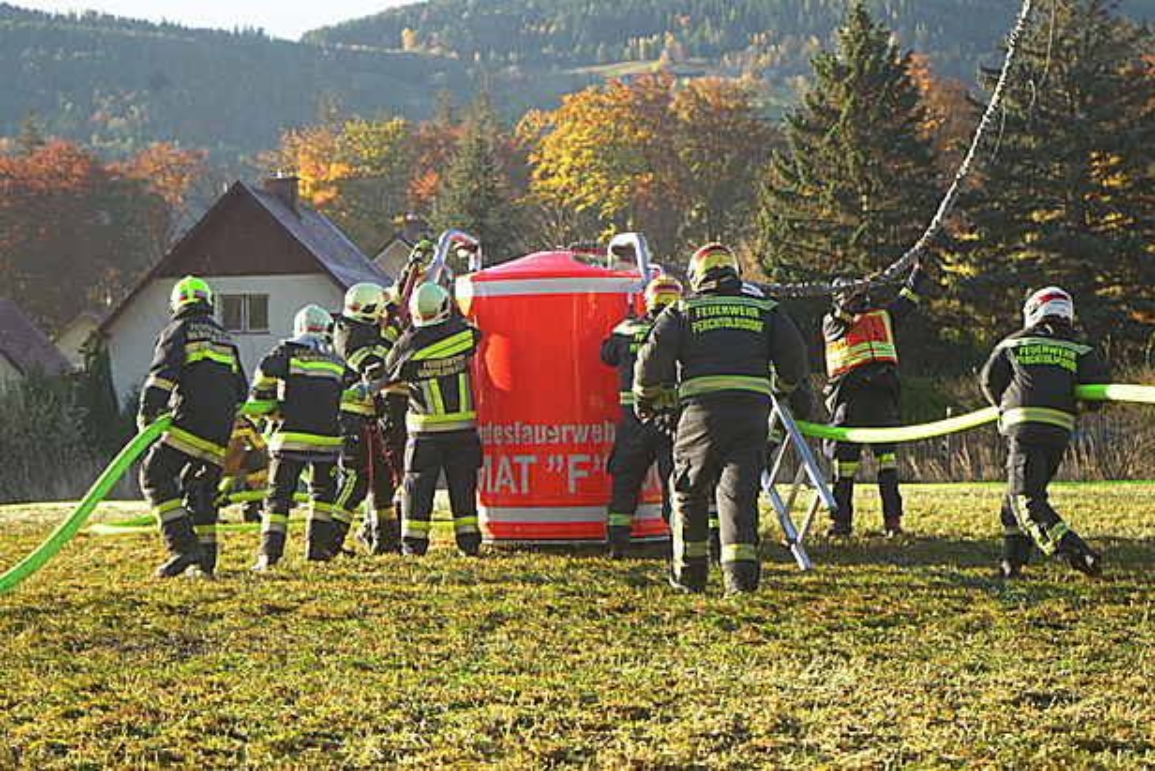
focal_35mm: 70
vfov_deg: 19.5
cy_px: 386
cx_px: 578
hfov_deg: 28.8
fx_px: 2246
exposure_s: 1/1000
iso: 640
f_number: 5.6
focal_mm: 70
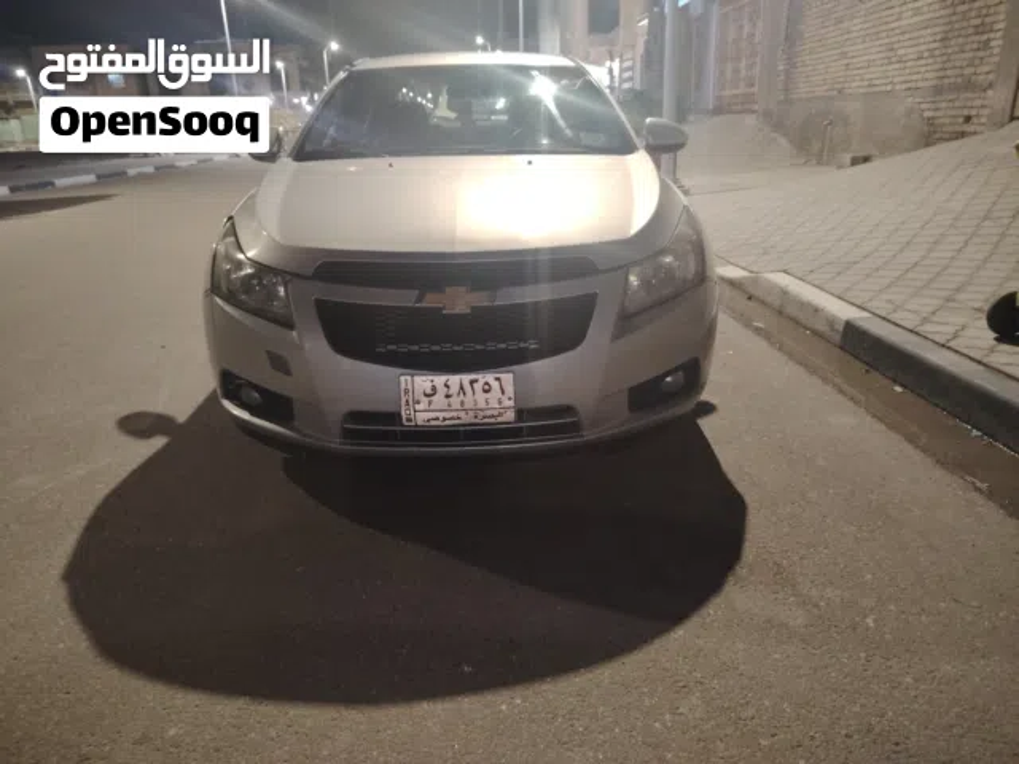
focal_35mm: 24
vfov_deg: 56.8
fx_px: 706
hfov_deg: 71.6
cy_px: 382
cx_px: 510
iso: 2088
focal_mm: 5.25
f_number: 1.75
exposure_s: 1/25
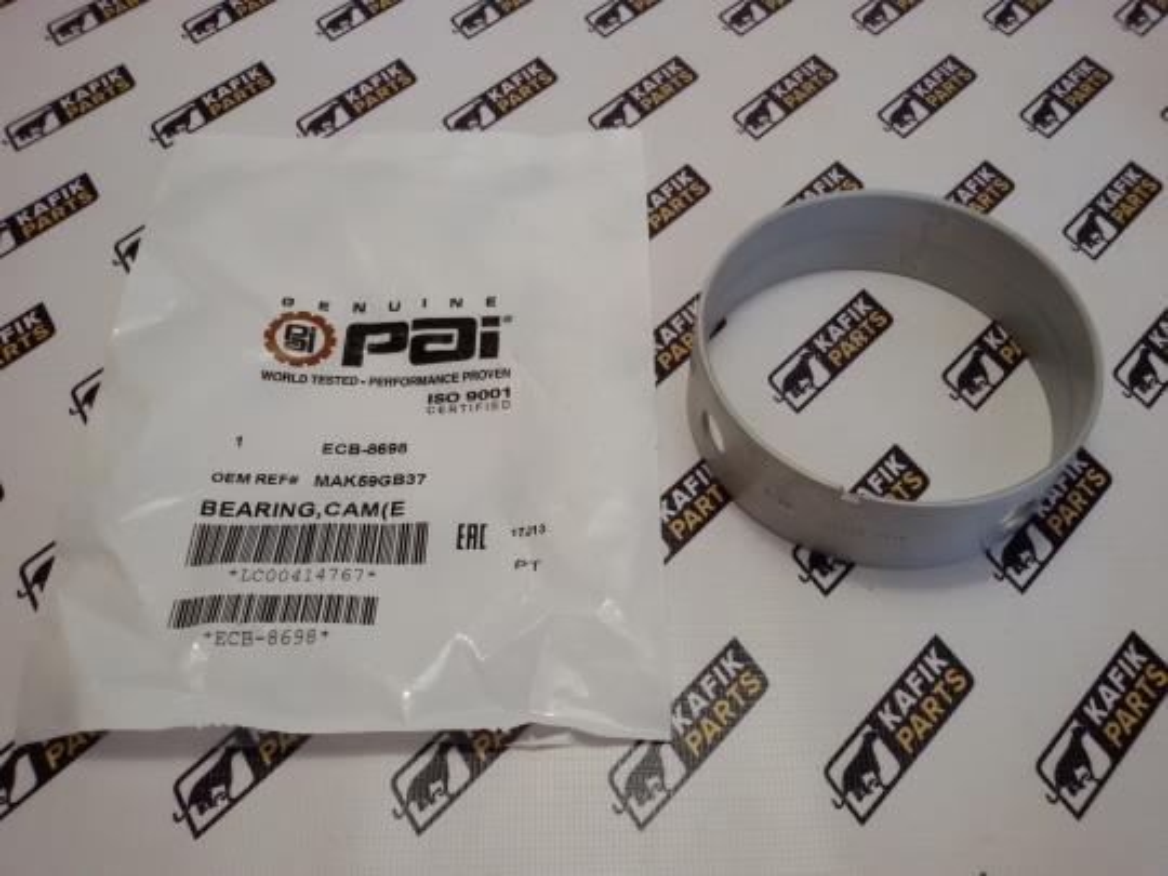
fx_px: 1046
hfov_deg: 58.4
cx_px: 584
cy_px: 438
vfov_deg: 45.4
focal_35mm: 31
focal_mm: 2.93
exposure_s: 1/120
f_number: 2.4
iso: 64
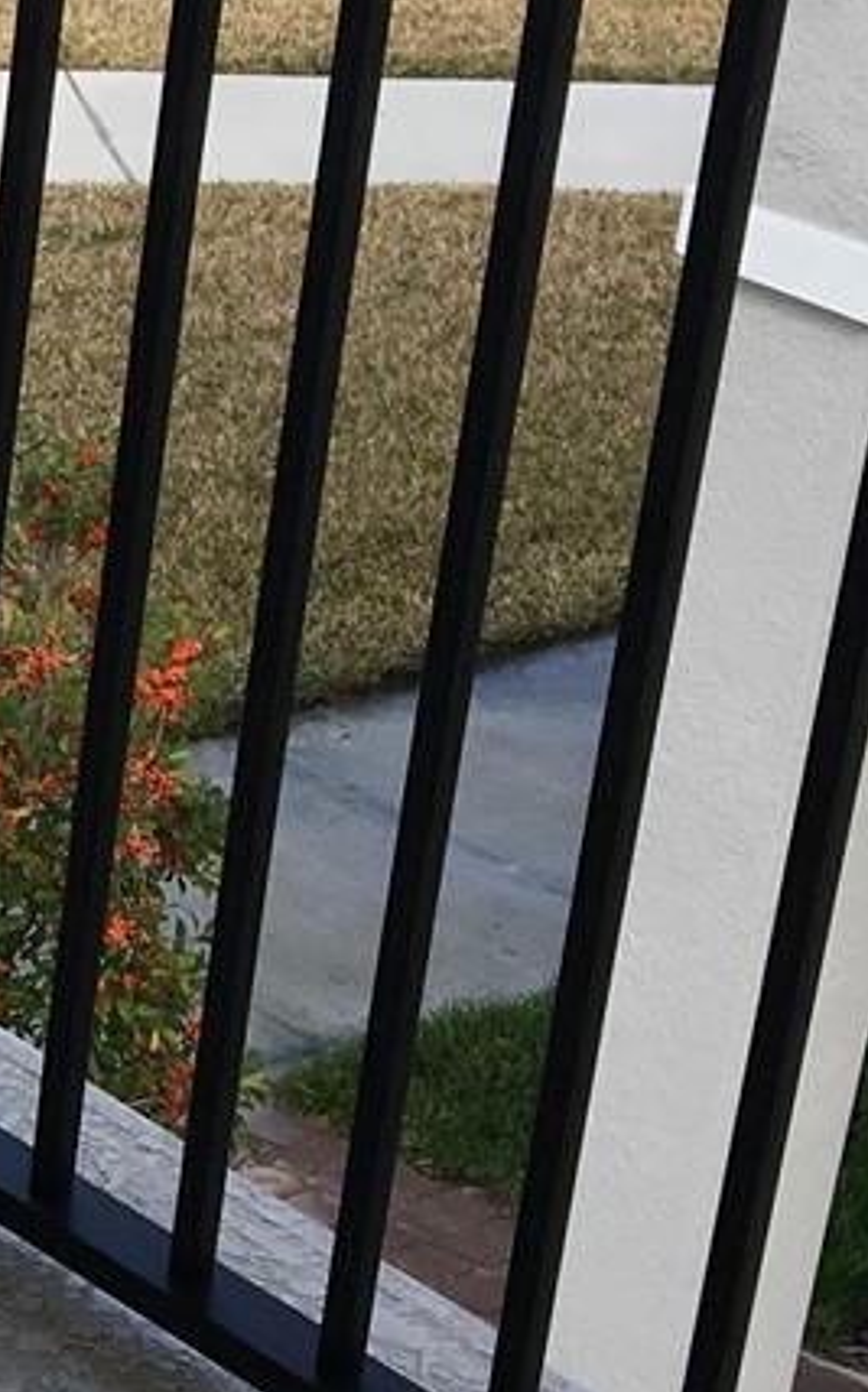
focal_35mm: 115
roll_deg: +0.9
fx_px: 4359
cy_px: 699
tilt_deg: -25.6
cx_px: -1206
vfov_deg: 18.1
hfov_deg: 10.0
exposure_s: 1/905
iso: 25
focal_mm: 4.15
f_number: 2.2
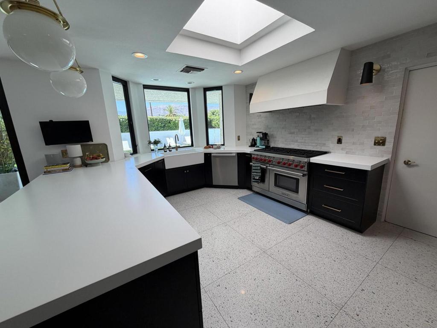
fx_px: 177
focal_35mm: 14
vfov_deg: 85.7
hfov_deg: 102.1
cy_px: 164
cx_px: 218
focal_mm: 2.22
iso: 50
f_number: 2.2
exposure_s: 1/120
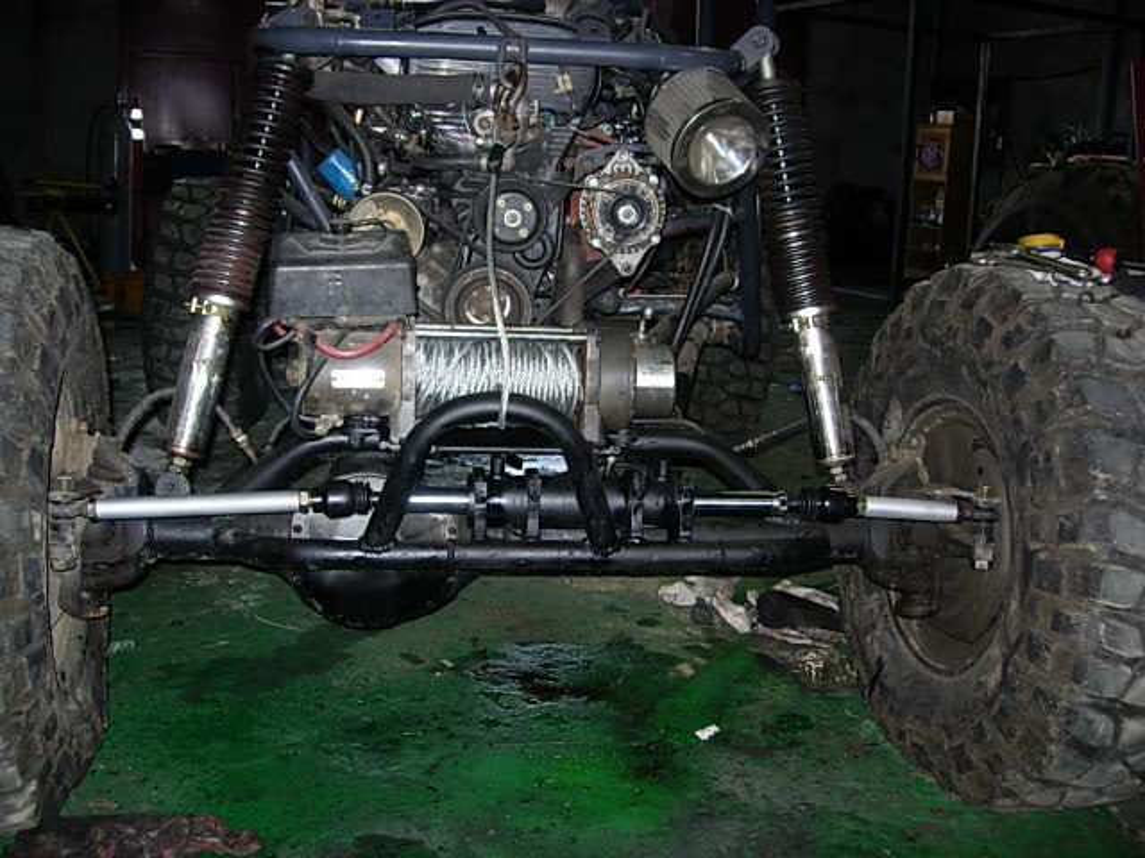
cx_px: 572
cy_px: 429
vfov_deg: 37.7
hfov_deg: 49.0
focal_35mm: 38
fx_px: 1257
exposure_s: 1/64
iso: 79
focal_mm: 7.8
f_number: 2.8
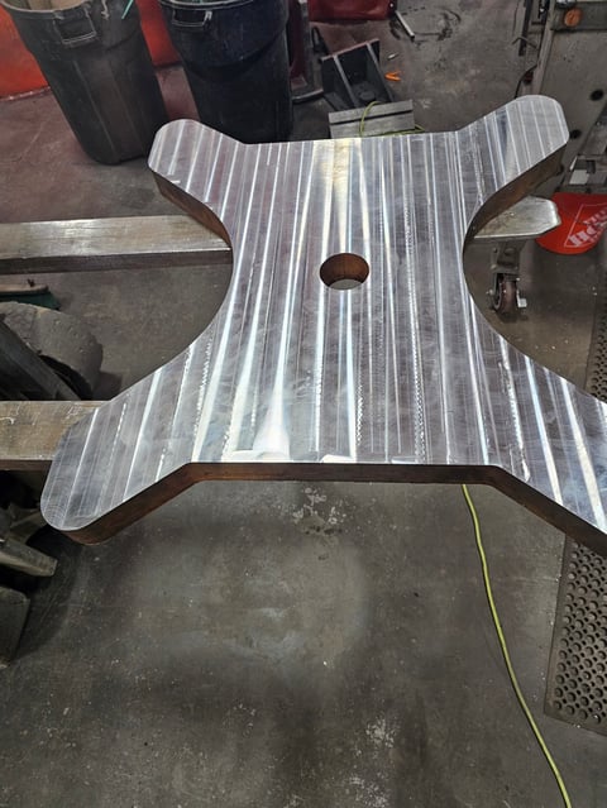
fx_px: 537
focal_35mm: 23
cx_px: 304
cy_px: 404
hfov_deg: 58.9
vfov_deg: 73.9
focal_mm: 6.3
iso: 320
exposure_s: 1/120
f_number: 1.7
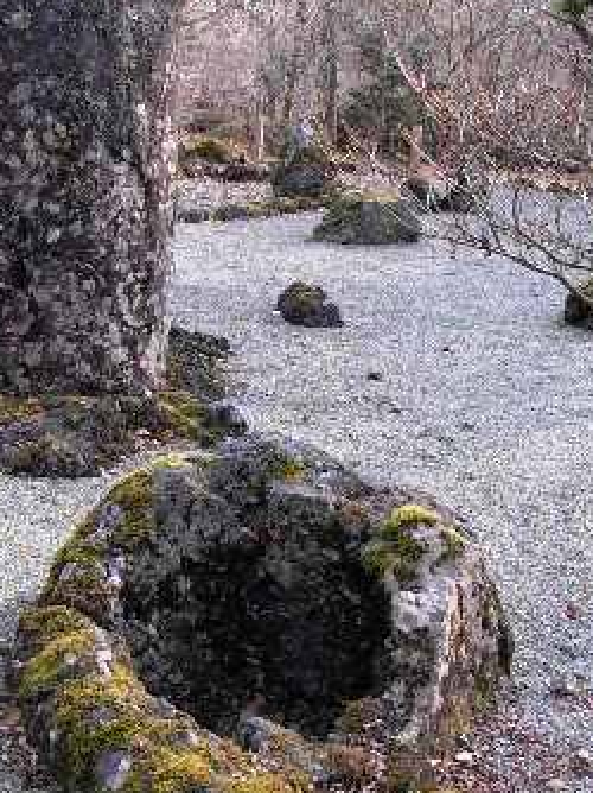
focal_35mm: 51
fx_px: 1166
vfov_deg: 37.5
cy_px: 354
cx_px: 228
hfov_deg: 28.4
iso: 100
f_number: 4.2
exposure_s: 1/130
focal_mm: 8.19
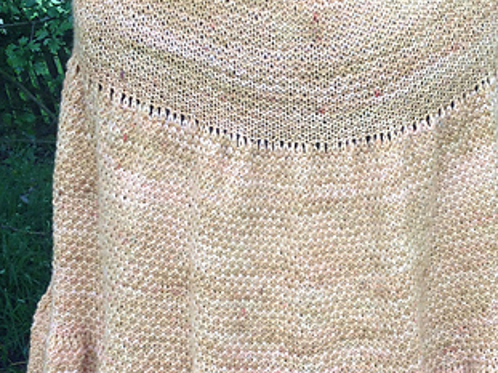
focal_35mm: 72
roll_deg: +0.2
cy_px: 231
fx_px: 1035
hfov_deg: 27.0
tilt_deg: -13.9
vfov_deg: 20.4
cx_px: 307
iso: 64
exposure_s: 1/120
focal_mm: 4.28
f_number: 2.4
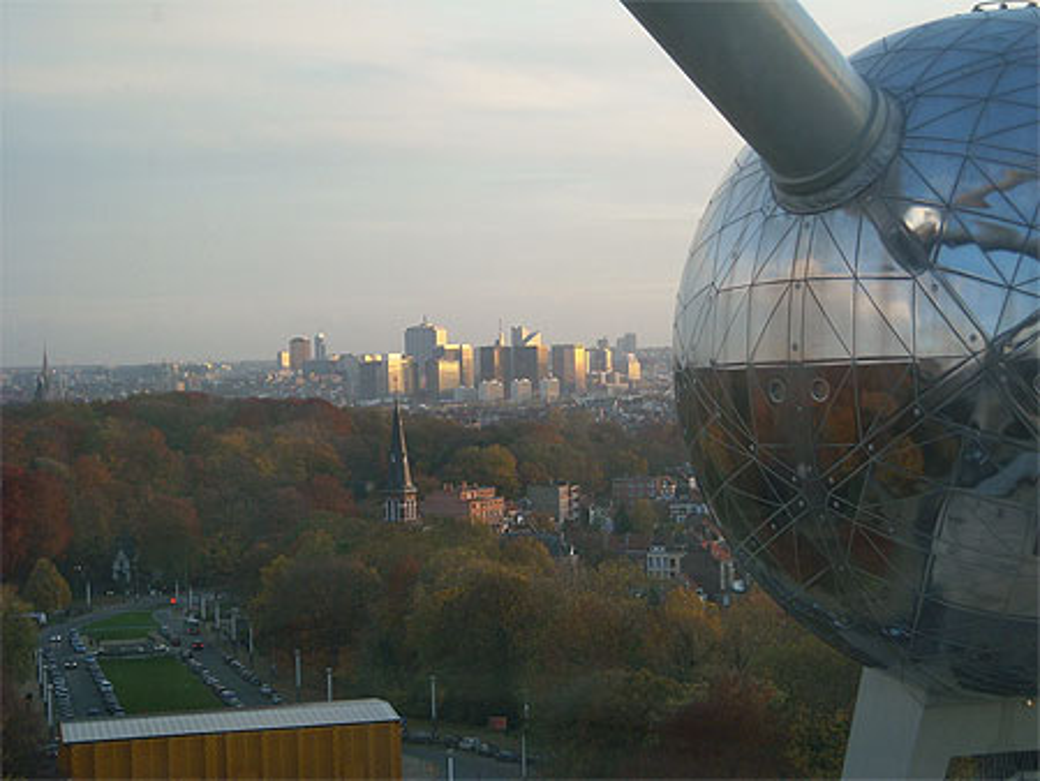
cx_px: 520
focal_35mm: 76
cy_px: 390
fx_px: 2285
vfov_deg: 19.4
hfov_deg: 25.6
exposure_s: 1/40
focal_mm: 12.3
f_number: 3.9
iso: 64
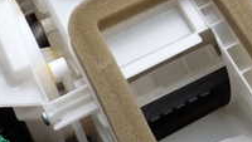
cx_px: 233
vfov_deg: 12.1
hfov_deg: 21.2
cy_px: -35
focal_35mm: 98
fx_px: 656
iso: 100
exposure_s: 1/160
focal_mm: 5.4
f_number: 3.2
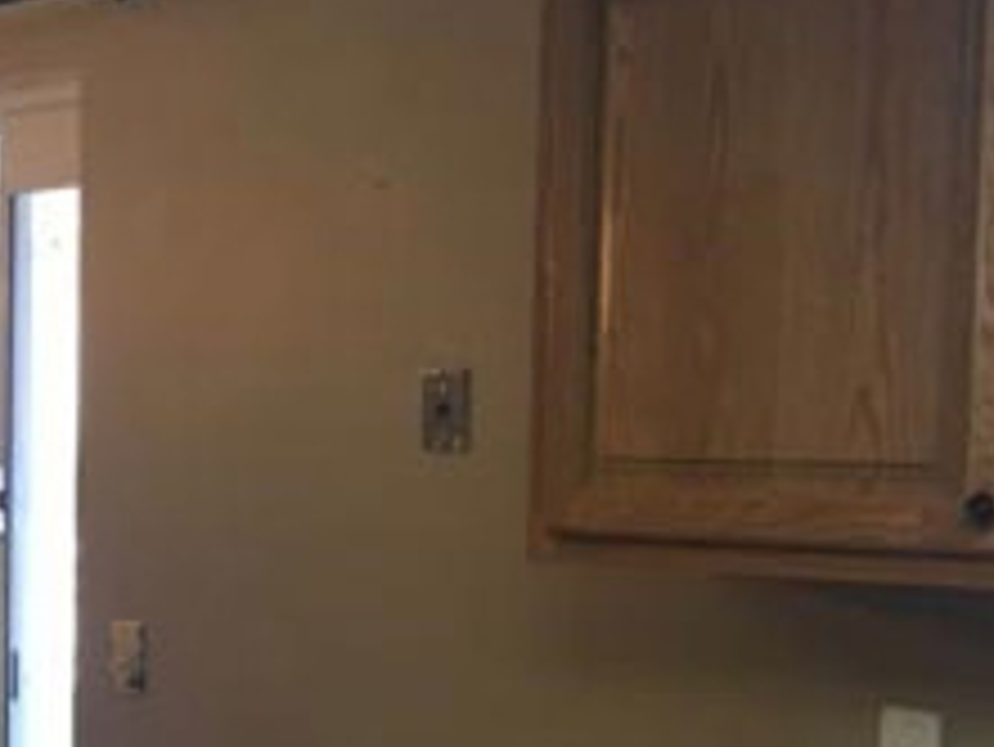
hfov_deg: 21.3
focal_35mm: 84
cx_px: -265
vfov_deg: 17.4
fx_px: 2413
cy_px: 621
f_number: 2.2
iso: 25
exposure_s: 1/15
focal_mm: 4.15
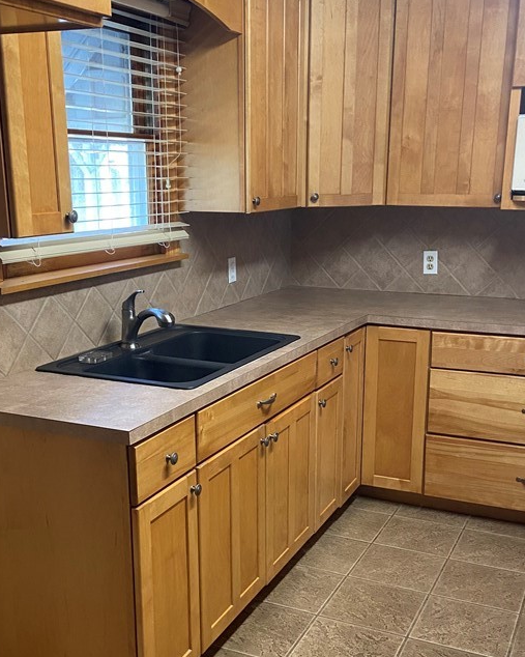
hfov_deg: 36.5
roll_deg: -0.1
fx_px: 797
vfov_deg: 44.7
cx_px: 252
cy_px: 377
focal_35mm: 41
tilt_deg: -15.0
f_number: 1.8
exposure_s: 1/60
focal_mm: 4.25
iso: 250
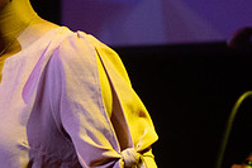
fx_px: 2487
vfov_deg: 3.9
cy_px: 23
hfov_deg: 5.8
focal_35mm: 355
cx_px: -27
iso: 1600
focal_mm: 70
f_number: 2.8
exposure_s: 1/200
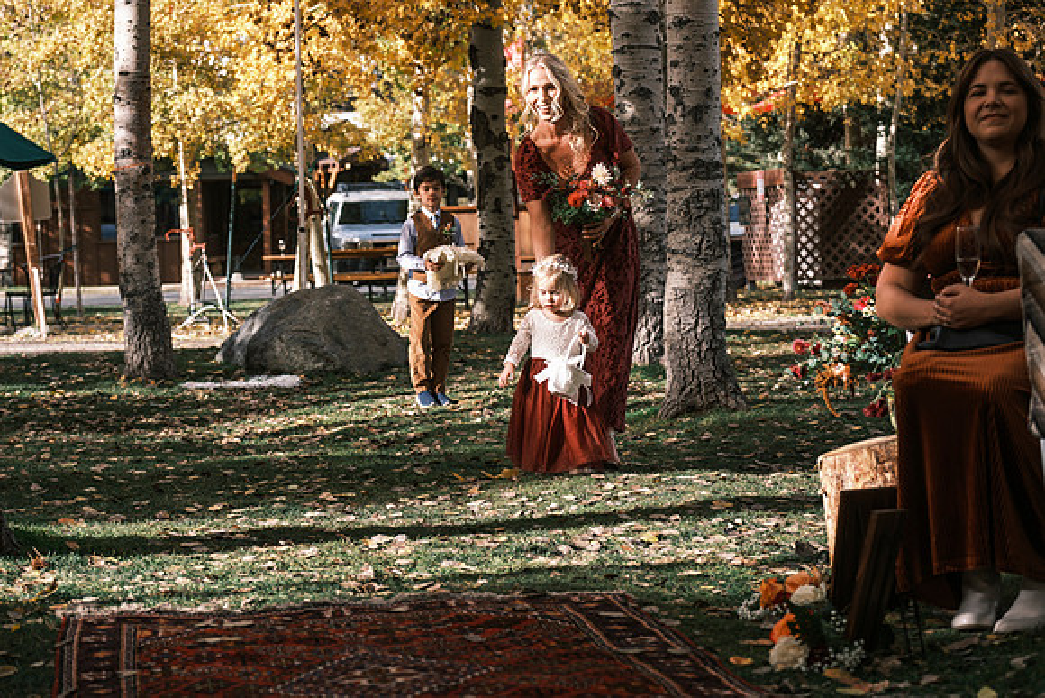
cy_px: 349
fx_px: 2555
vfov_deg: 15.5
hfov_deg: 23.1
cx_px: 522
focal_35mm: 88
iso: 400
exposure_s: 1/500
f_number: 4
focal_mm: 58.7
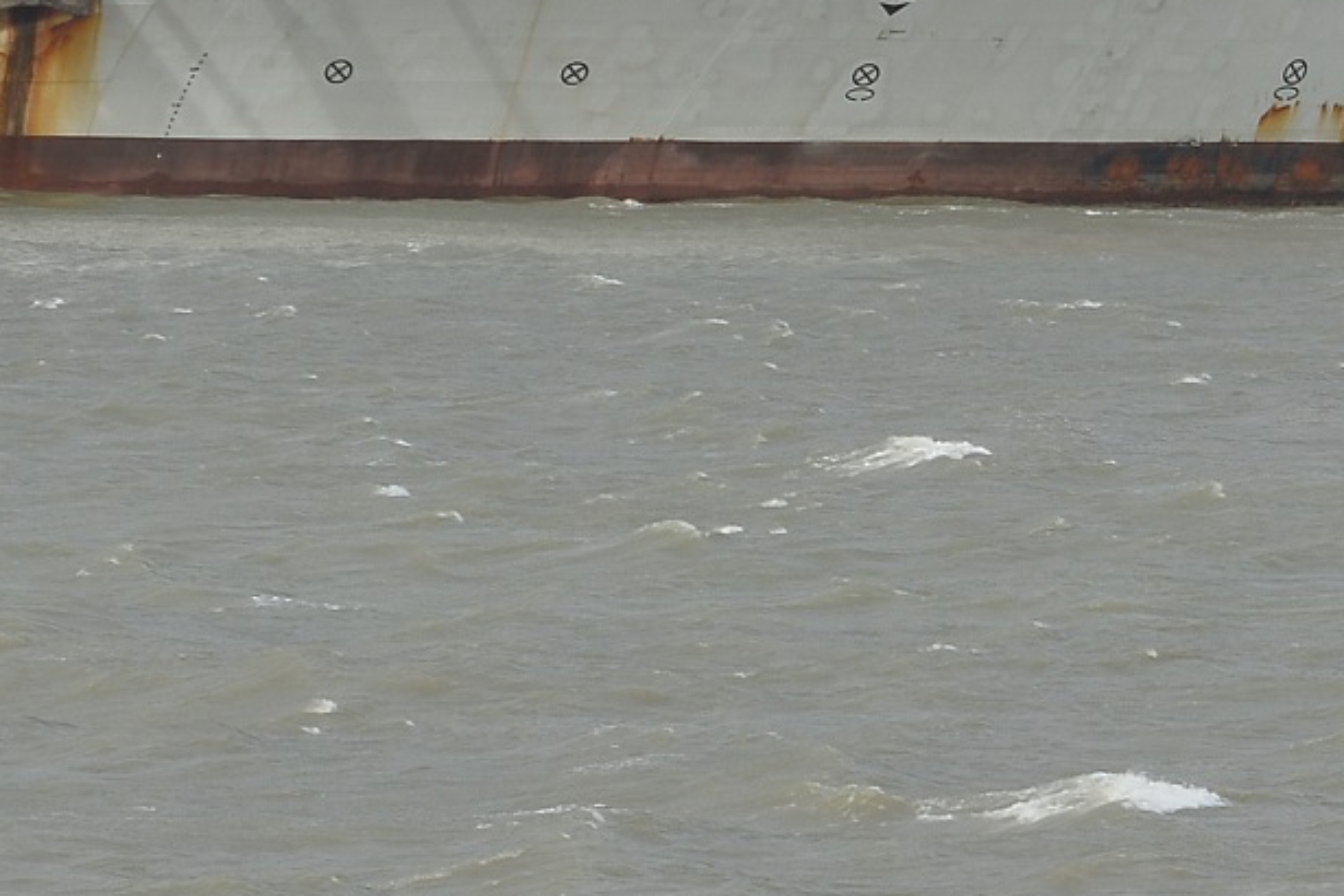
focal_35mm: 734
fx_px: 27401
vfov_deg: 1.9
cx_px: 1868
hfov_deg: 2.8
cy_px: -1160
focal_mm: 150
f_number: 11
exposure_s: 1/200
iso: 100
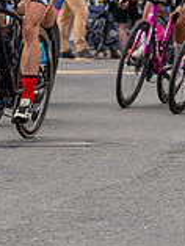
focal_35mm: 436
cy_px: -101
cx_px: -182
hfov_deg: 3.4
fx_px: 3103
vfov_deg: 4.5
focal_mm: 94
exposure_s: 1/1000
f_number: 4.5
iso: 500
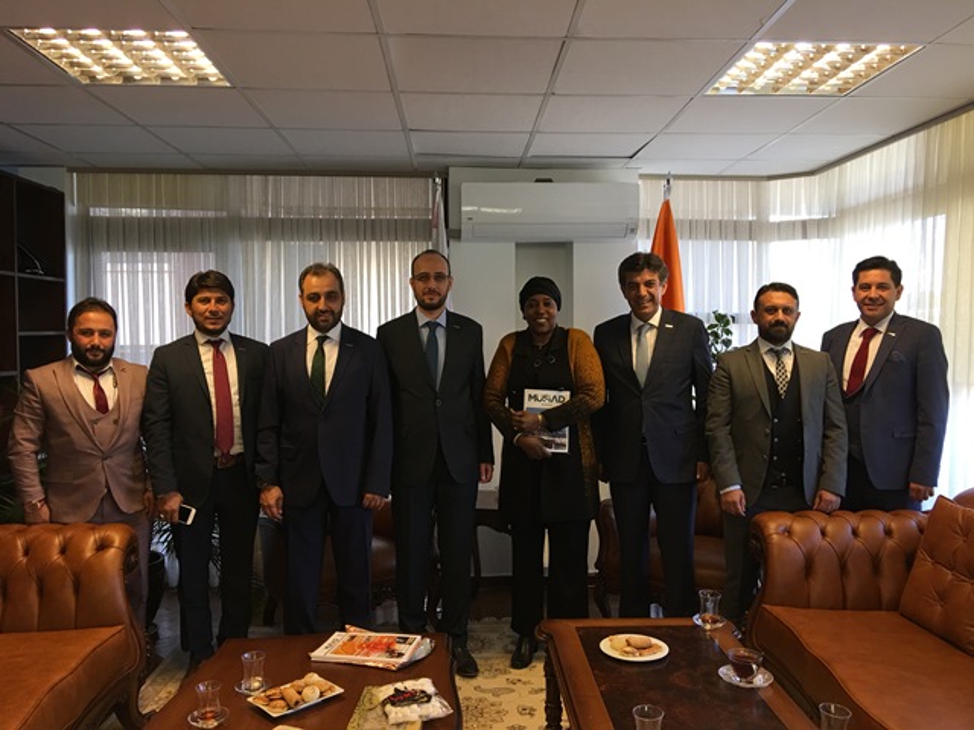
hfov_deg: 61.7
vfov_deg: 48.2
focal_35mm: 29
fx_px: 816
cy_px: 365
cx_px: 487
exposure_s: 1/33
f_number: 2.2
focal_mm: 4.15
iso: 50
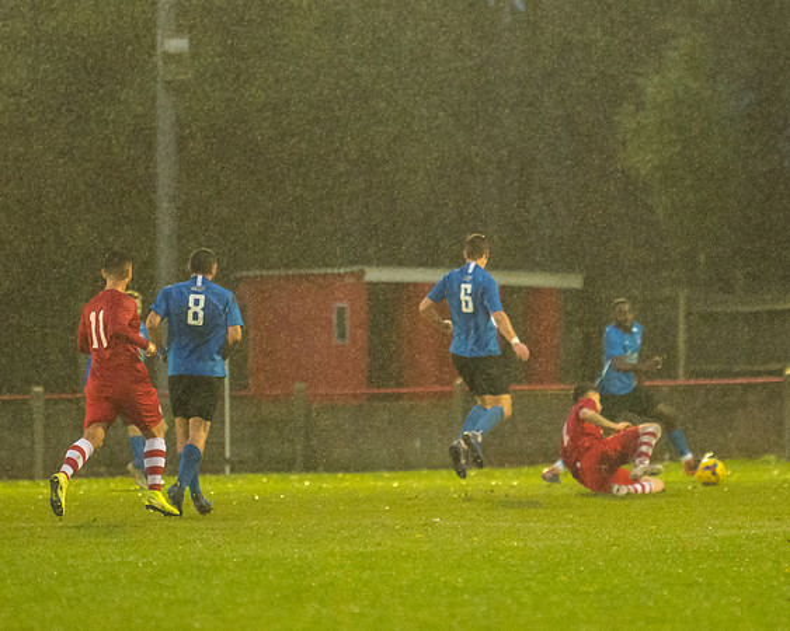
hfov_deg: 4.3
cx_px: 413
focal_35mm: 449
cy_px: 288
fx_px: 10485
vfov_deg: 3.4
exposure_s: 1/1000
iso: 5000
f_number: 2.8
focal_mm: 200
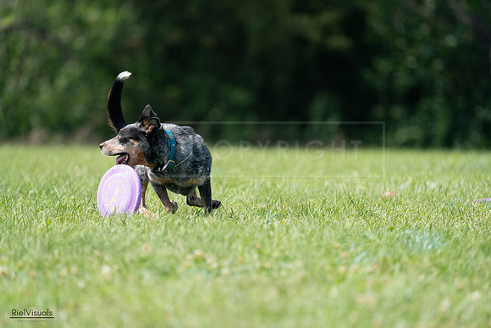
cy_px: 164
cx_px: 246
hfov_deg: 4.3
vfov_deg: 2.9
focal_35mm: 478
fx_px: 6521
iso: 1600
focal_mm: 478
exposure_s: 1/4000
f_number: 6.3
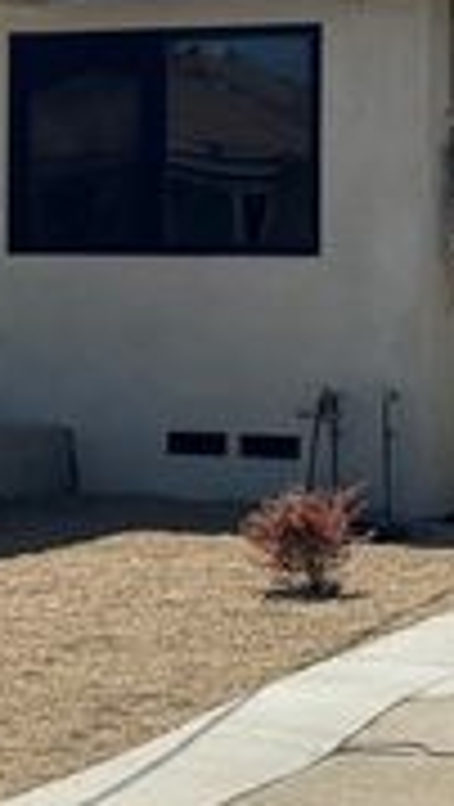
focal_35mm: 146
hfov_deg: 8.3
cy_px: 214
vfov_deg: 14.7
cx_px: -49
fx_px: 3117
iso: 64
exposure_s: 1/7092
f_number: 1.78
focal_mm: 6.76
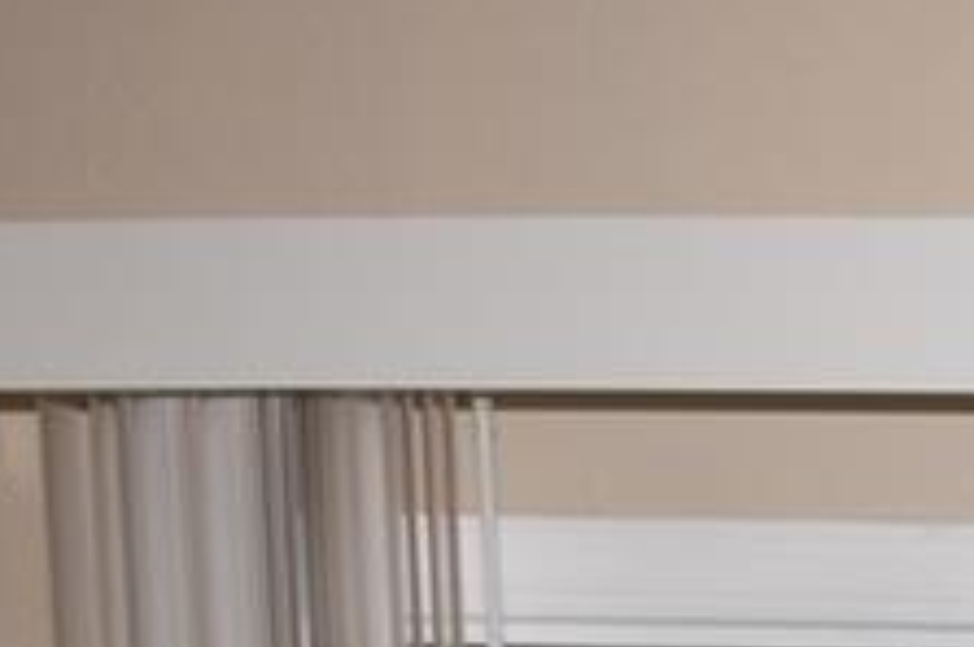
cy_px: 1819
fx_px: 3204
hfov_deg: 12.6
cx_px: 2463
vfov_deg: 9.5
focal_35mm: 119
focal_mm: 11
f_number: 5.6
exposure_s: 1/125
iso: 100
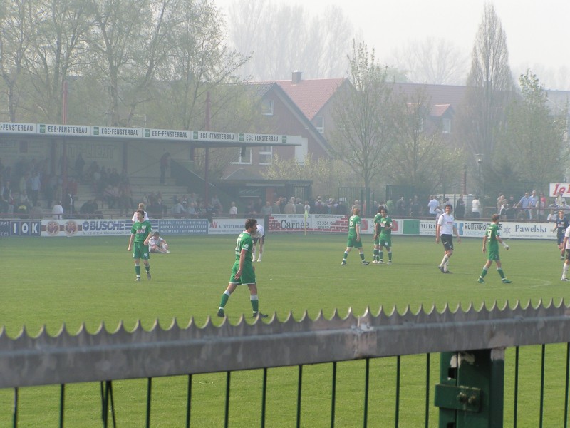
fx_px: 2470
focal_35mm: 150
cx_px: 285
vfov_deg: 9.9
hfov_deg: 13.2
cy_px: 214
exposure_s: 1/320
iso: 50
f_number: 5
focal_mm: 22.9
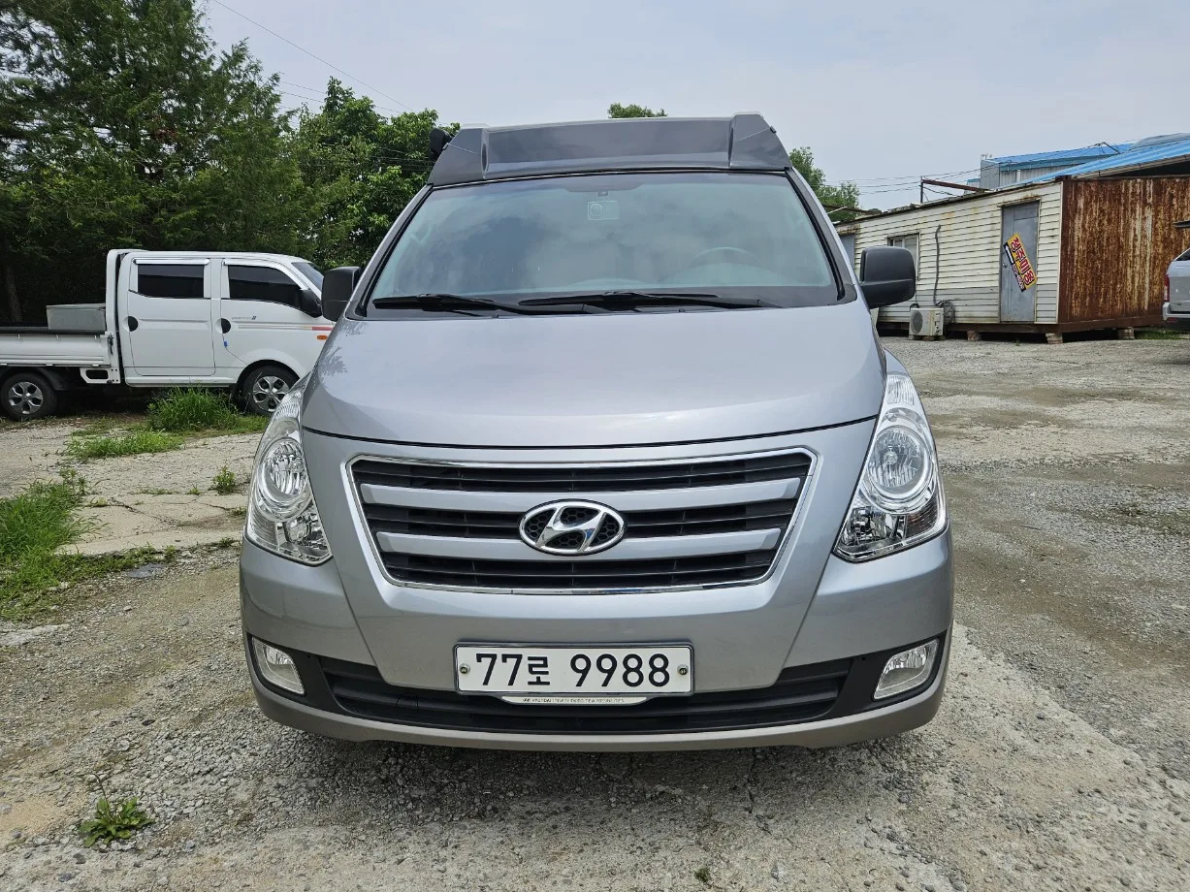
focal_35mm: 24
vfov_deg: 56.8
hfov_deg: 71.6
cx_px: 606
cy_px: 441
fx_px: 825
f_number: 1.8
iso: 25
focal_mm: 5.4
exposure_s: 1/3333
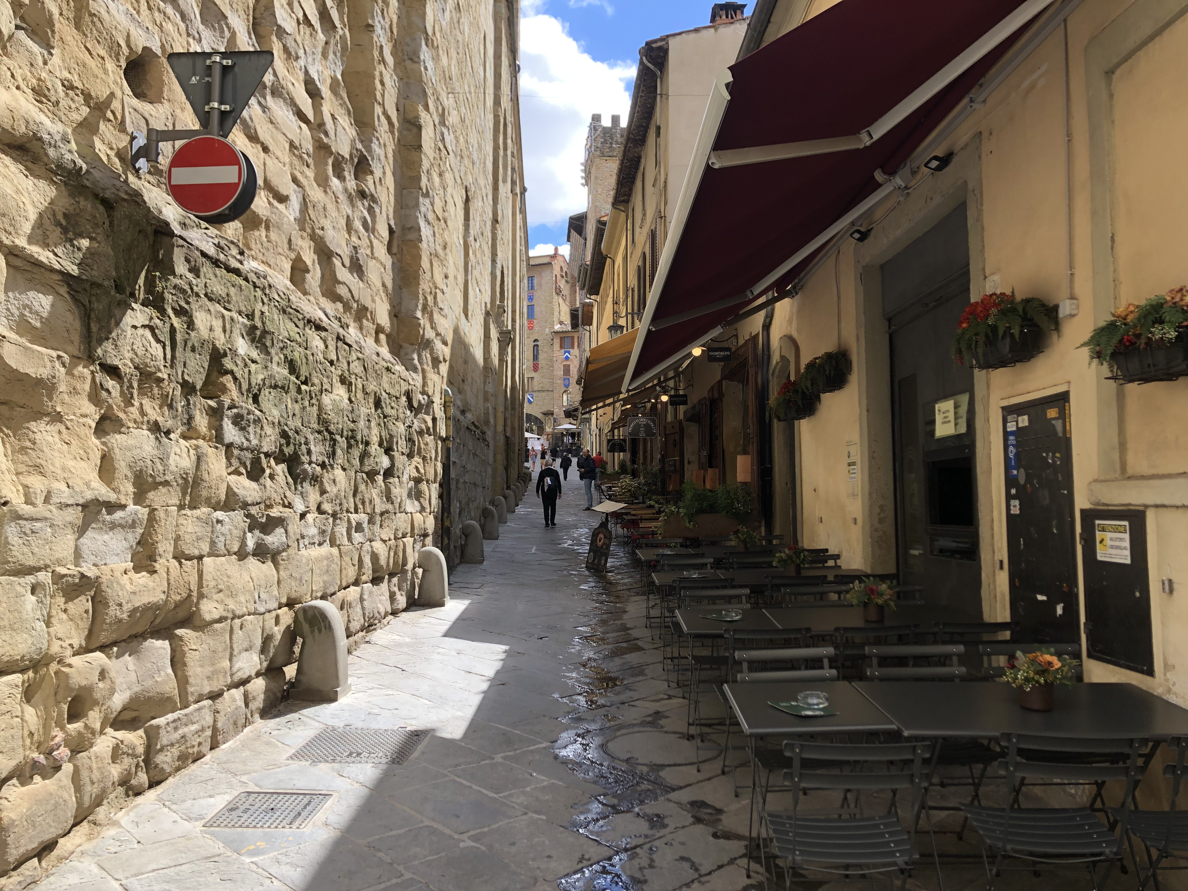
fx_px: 961
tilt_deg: +3.6
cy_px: 446
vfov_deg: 49.7
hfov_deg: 63.4
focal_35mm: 28
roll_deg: +0.6
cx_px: 594
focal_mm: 4
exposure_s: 1/639
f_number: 1.8
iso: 20
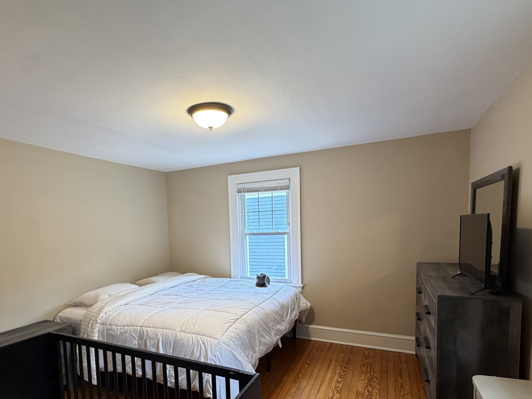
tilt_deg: -3.9
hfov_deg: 81.4
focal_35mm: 20
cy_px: 251
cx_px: 235
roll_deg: +3.0
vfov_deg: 65.0
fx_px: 307
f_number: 2.2
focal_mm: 2.22
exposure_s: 1/60
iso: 200
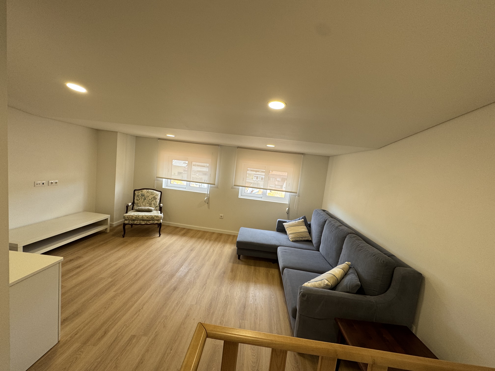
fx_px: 200
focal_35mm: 14
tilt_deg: -5.2
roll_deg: -5.3
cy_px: 186
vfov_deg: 85.7
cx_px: 248
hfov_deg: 102.1
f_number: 2.2
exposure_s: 1/100
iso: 80
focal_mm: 2.22
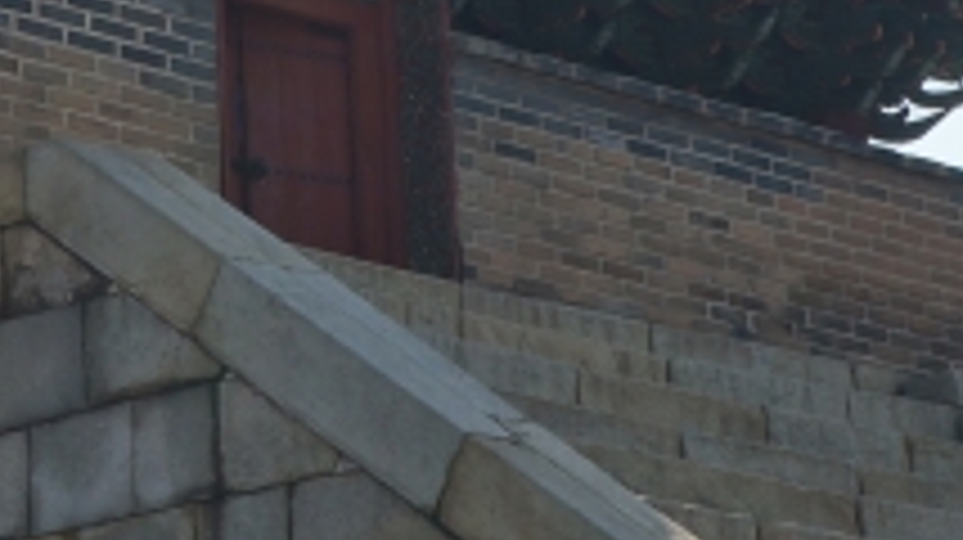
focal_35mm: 220
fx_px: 5613
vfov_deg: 5.4
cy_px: -400
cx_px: -549
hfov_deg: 9.5
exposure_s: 1/500
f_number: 8
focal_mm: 30
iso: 200
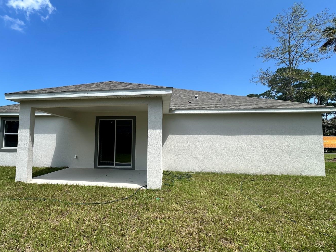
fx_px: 165
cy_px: 131
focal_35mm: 17
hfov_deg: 90.5
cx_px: 145
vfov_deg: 74.7
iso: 50
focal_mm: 2.22
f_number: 2.2
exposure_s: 1/2020
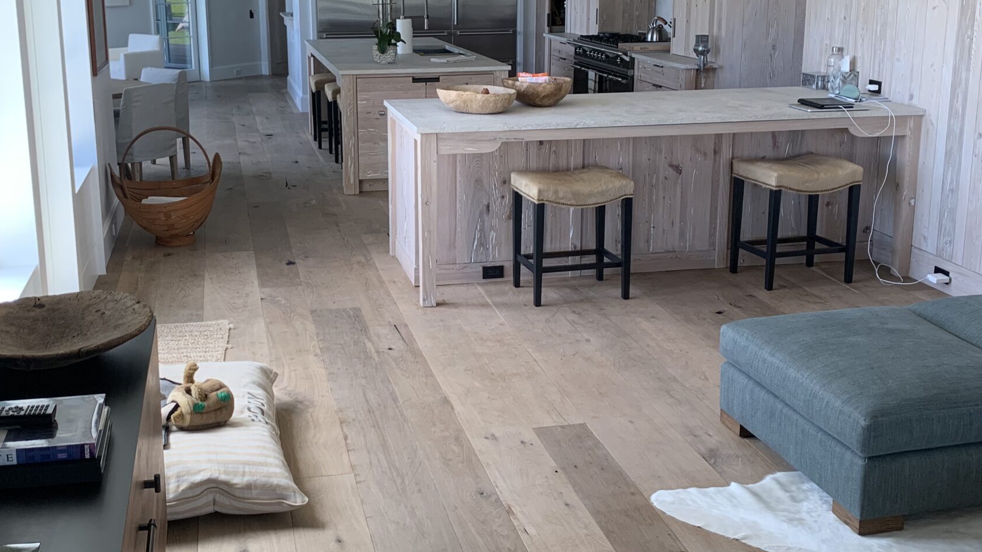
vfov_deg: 27.7
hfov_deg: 47.3
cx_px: 443
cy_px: 230
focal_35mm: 43
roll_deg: +1.1
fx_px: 1120
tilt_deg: -14.0
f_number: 1.8
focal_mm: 4.25
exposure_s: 1/121
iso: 80
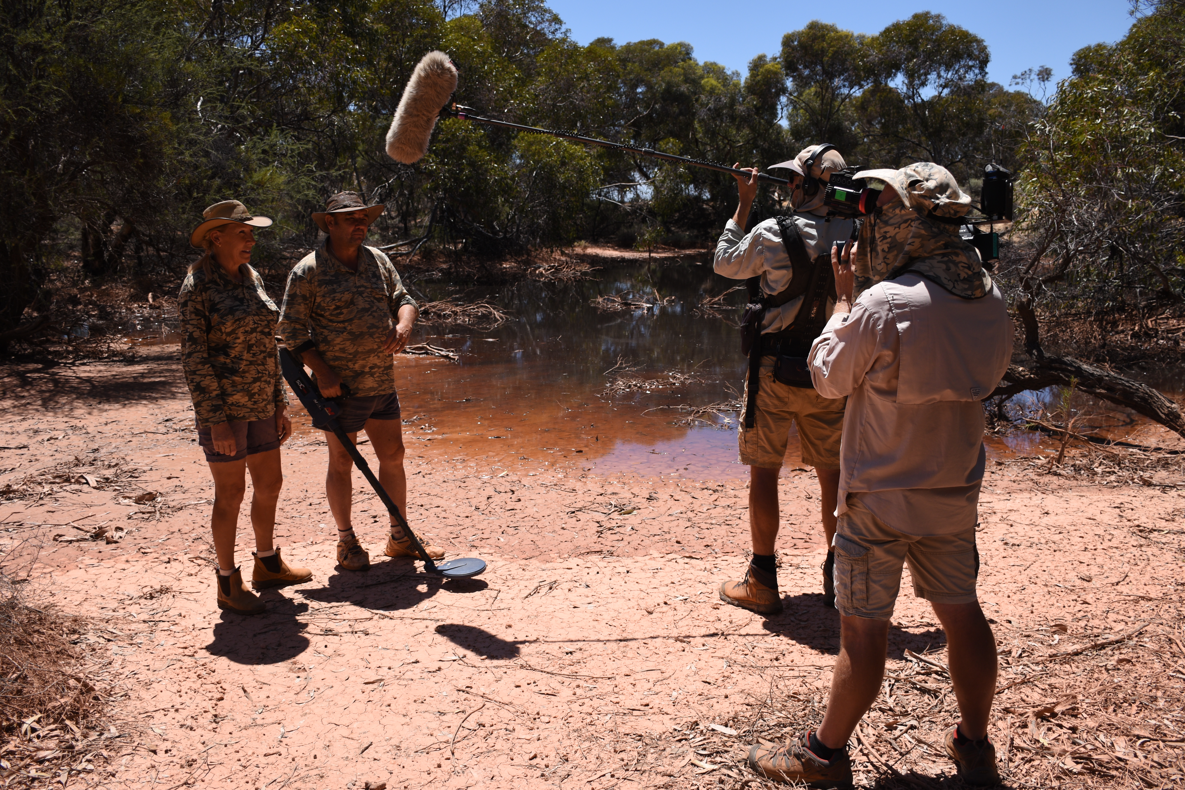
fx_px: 987
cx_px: 592
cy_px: 395
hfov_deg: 61.9
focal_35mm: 30
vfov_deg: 43.6
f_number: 3.5
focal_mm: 20
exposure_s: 1/1250
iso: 100
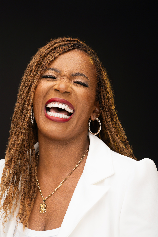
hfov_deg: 10.9
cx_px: 79
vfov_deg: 16.3
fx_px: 829
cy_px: 118
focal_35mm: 126
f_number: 6.3
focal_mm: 126
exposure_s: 1/200
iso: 125
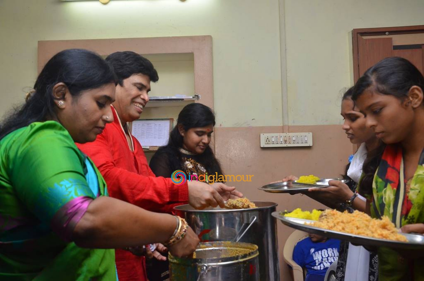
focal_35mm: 36
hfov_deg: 53.2
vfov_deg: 36.7
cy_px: 140
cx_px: 212
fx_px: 423
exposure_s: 1/125
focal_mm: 24
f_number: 7.1
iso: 1600
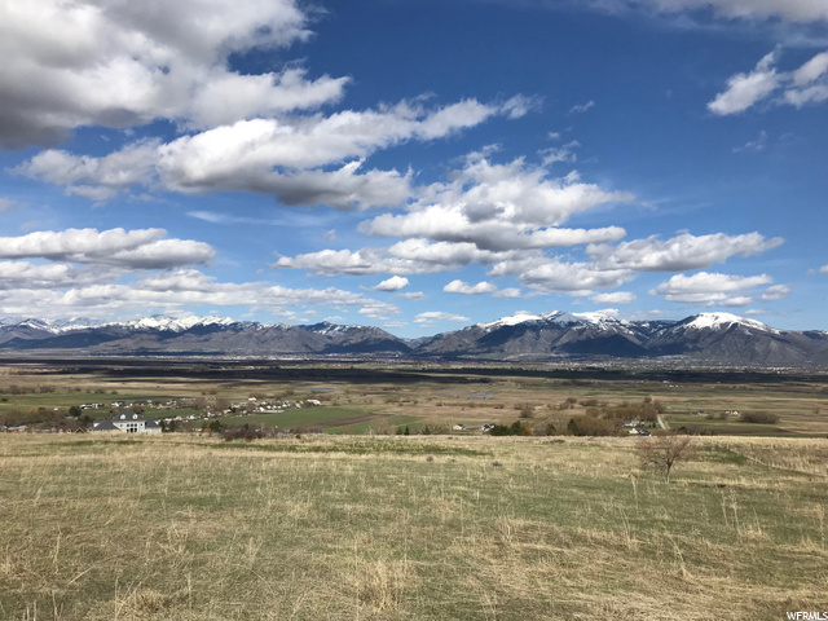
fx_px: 670
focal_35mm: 28
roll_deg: -0.6
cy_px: 310
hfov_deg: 63.4
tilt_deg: +4.3
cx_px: 414
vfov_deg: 49.7
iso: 20
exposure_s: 1/5051
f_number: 1.8
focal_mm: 3.99
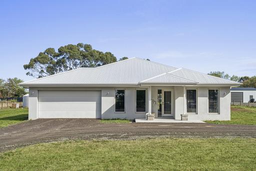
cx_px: 128
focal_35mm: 36
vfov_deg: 36.8
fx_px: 256
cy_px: 86
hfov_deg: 53.1
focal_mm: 24
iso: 100
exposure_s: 1/125
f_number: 11
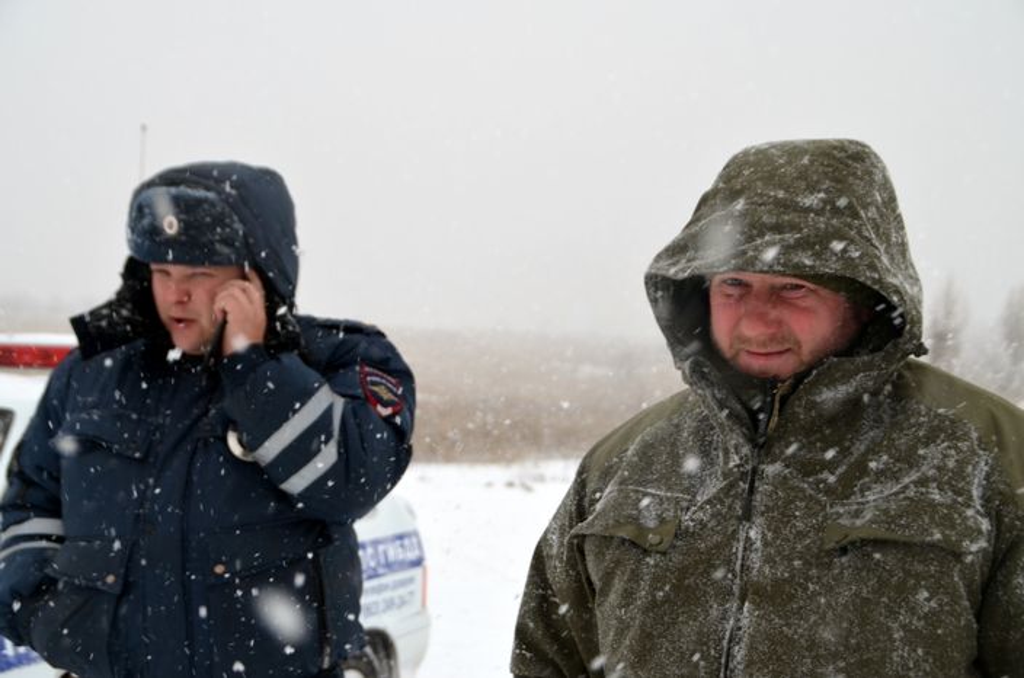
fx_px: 2043
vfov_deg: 18.8
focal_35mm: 72
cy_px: 339
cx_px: 512
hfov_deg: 28.1
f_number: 8
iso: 200
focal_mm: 48
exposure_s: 1/250
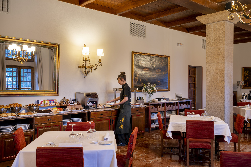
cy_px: 84
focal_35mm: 35
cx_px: 126
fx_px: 244
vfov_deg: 37.9
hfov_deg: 54.4
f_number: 8
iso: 100
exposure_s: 5
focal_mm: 35
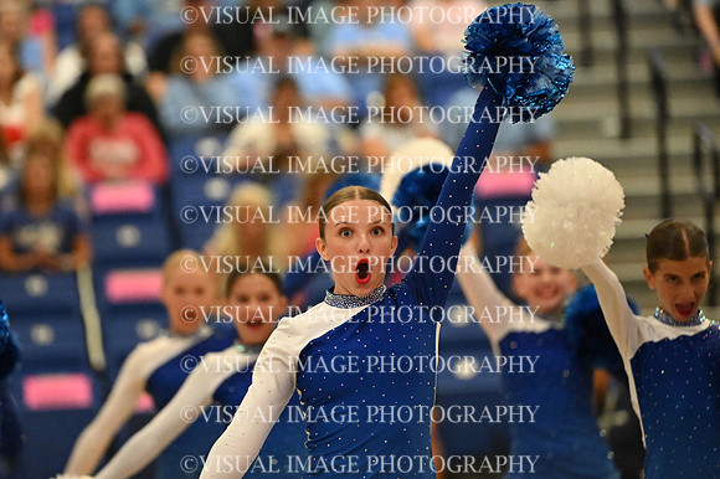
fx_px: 5996
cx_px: 360
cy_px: 240
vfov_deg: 4.6
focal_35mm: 300
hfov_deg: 6.9
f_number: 2.8
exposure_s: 1/1000
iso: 8000
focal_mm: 200
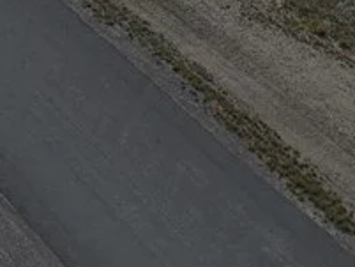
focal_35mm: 122
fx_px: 1252
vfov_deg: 11.1
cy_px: -248
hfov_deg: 16.1
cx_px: 226
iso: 110
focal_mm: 12.29
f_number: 2.8
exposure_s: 1/800
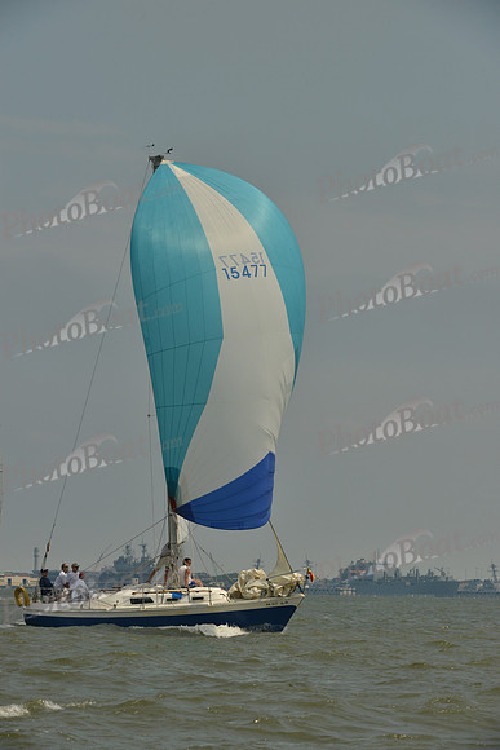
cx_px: 250
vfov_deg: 10.3
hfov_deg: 6.9
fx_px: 4164
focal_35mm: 200
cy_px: 375
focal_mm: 200
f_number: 11
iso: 400
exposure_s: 1/1250
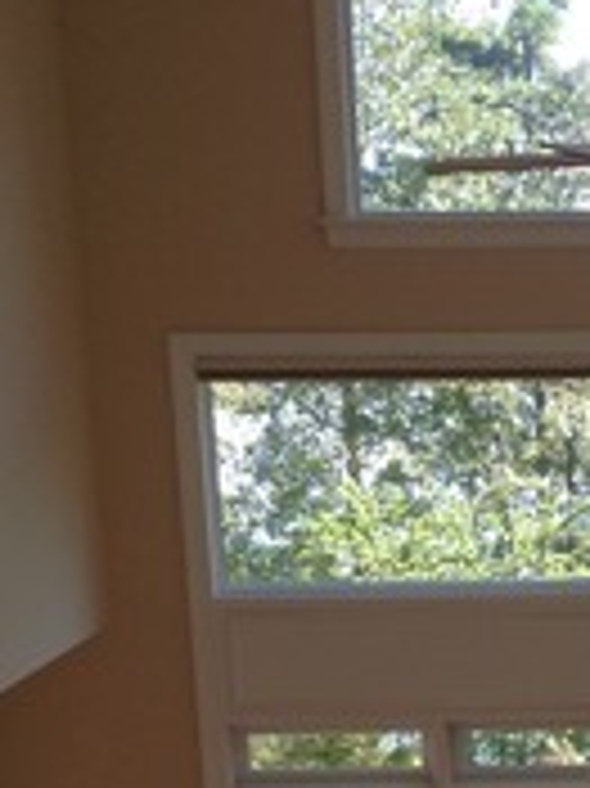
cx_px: 685
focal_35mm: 90
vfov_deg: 21.2
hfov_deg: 15.8
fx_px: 2048
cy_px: 752
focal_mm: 4.28
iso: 50
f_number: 2.4
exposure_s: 1/159
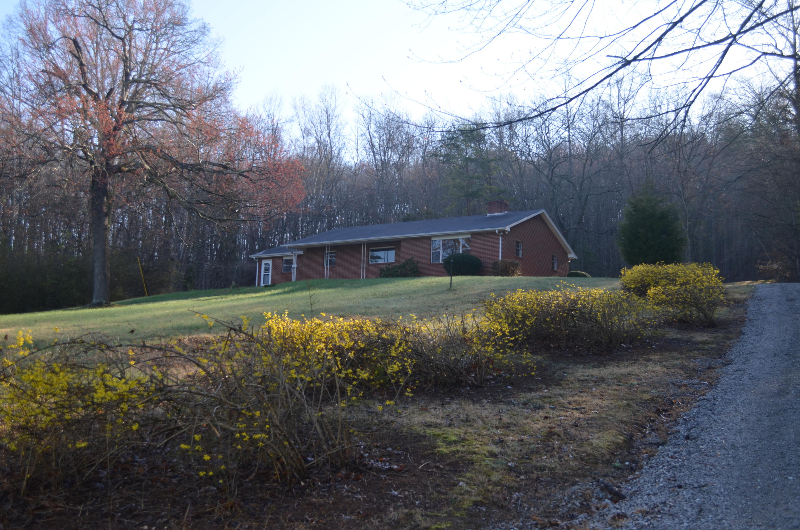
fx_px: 865
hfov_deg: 49.6
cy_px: 265
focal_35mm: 39
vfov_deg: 34.1
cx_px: 400
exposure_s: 1/200
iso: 100
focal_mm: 26
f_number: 5
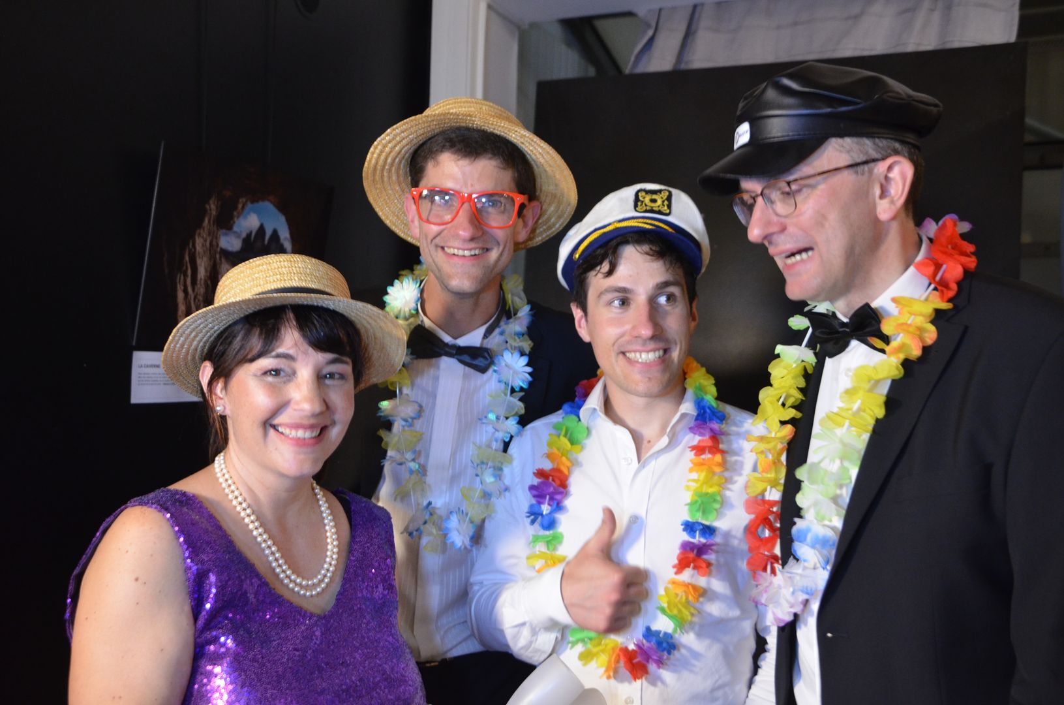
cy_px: 352
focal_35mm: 39
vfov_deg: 34.1
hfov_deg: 49.6
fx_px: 1150
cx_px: 532
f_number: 4
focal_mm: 26
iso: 1600
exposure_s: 1/25
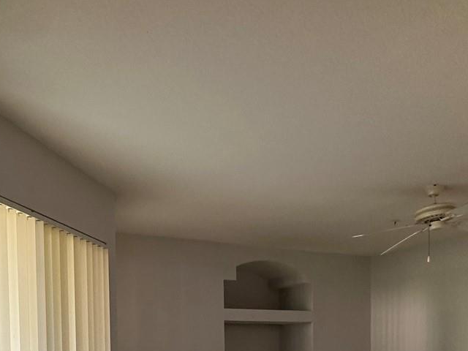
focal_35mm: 35
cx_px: 176
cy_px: 367
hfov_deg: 52.1
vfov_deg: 35.9
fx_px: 473
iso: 250
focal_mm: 2.22
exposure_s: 1/60
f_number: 2.2
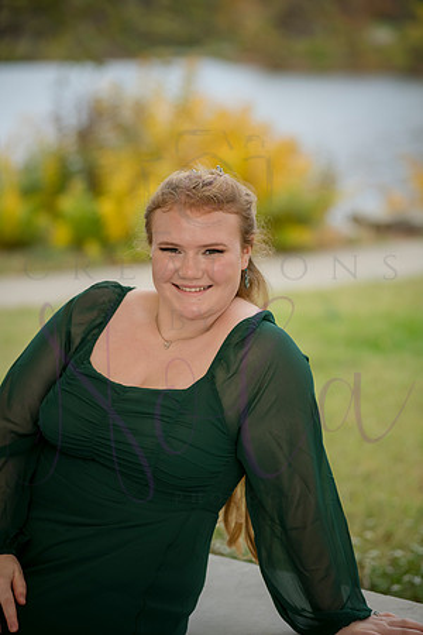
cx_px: 212
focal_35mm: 105
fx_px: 1850
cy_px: 318
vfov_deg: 19.5
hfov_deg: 13.0
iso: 640
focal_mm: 105
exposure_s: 1/400
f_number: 3.2
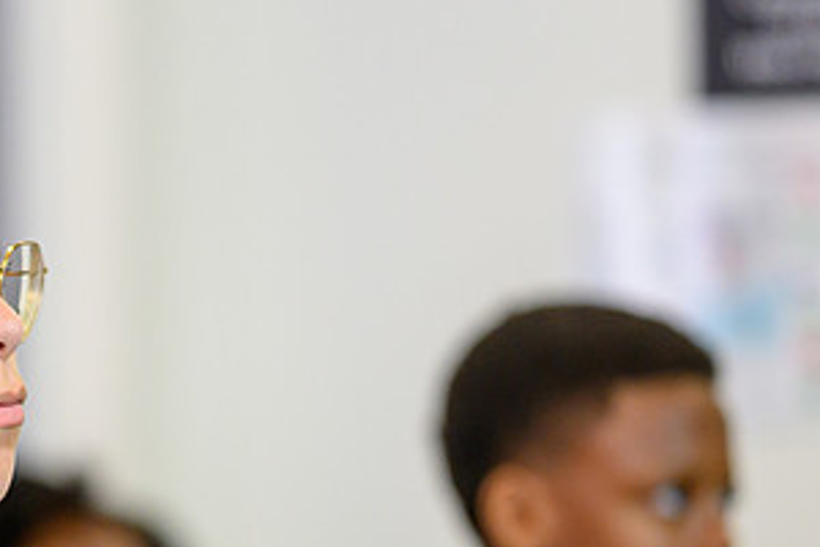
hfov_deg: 8.2
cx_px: 93
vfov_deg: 5.5
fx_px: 5671
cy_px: 439
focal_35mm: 249
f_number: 1.8
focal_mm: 85
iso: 900
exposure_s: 1/640
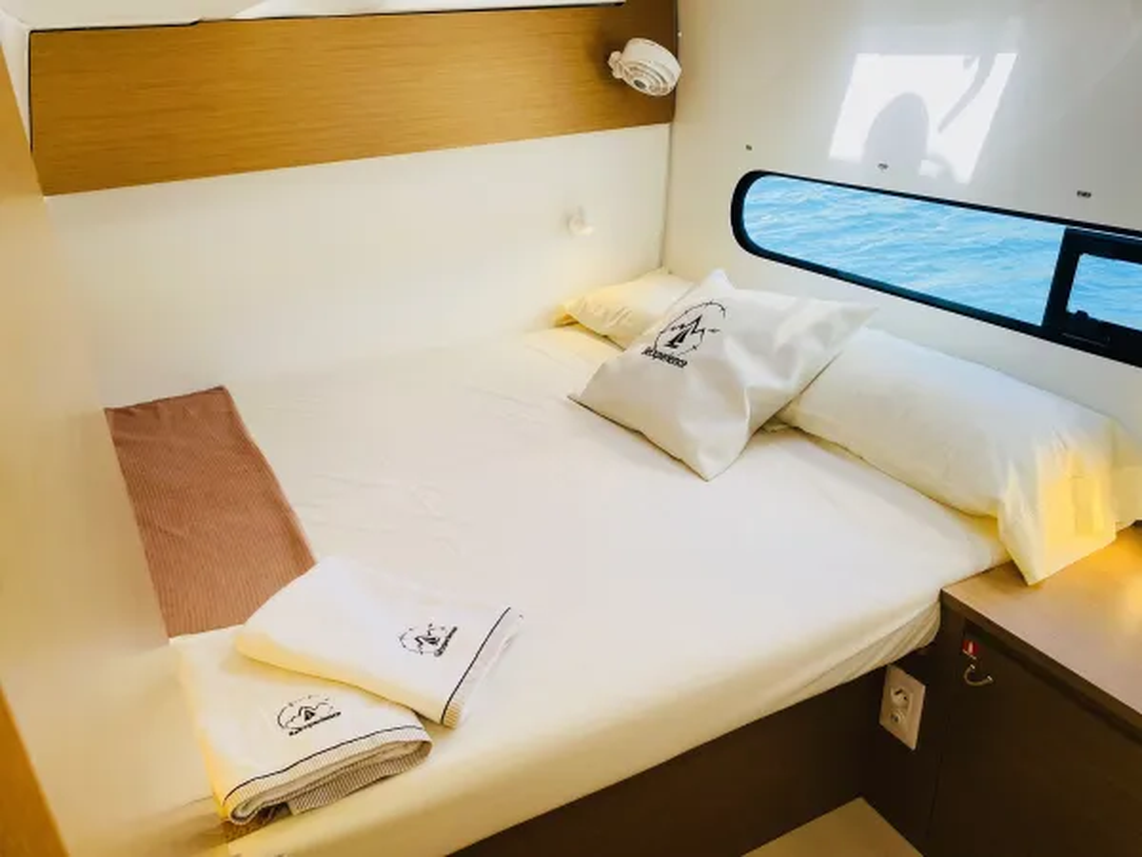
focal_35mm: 26
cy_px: 428
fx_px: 858
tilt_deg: -24.8
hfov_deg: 67.3
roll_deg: +2.6
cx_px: 571
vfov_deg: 53.1
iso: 50
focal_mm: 4.25
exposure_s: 1/121
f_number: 1.8
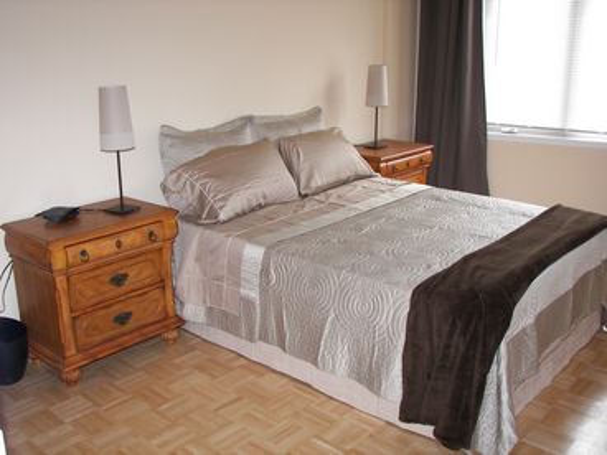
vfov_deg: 39.7
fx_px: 631
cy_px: 228
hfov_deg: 51.4
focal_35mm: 36
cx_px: 304
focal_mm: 6
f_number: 2.8
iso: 100
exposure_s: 1/30
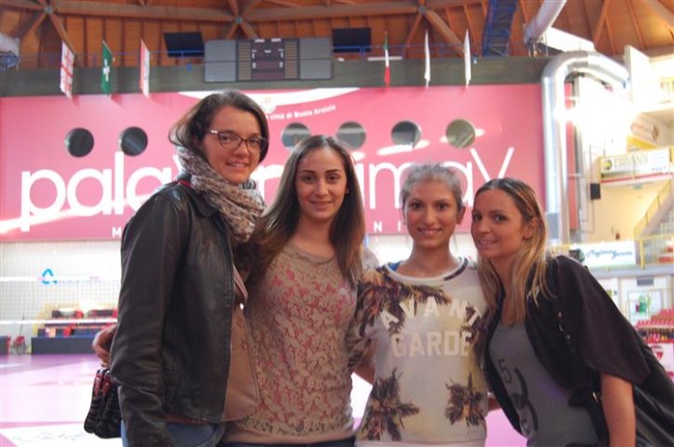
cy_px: 224
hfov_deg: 41.2
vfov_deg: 28.0
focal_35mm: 48
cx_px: 337
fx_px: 897
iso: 800
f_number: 5.6
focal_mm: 32
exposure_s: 1/8
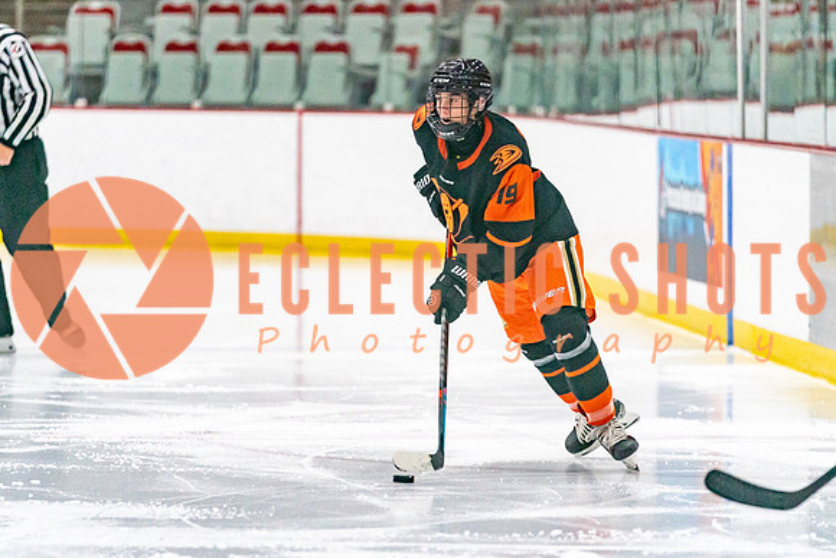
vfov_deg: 4.4
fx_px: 7316
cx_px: 379
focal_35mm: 315
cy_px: 312
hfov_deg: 6.5
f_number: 2.8
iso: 3200
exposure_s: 1/1250
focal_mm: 200
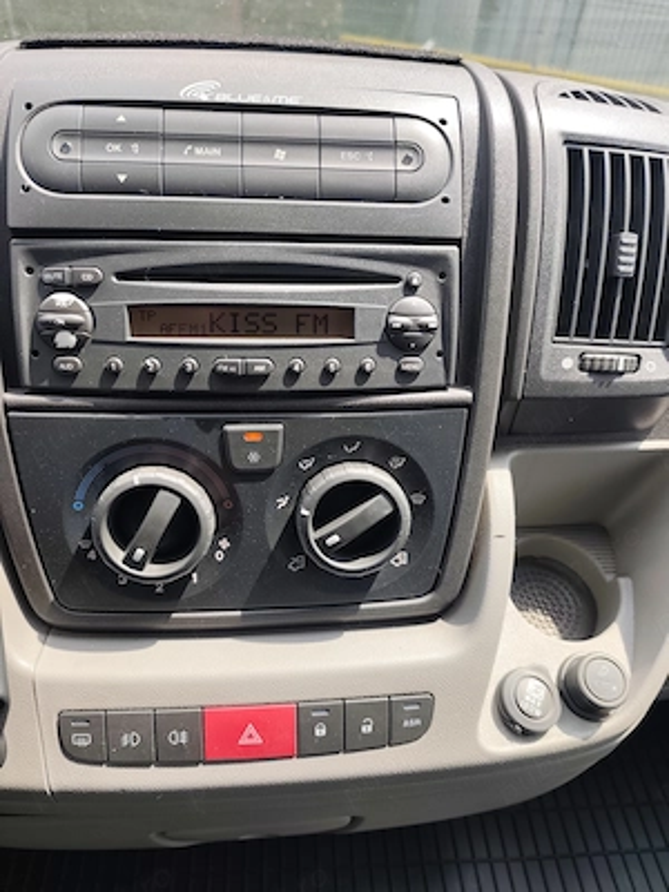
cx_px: 334
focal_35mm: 23
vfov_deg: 73.9
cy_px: 446
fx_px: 593
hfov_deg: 58.9
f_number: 1.65
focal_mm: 6.19
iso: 50
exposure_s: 1/297
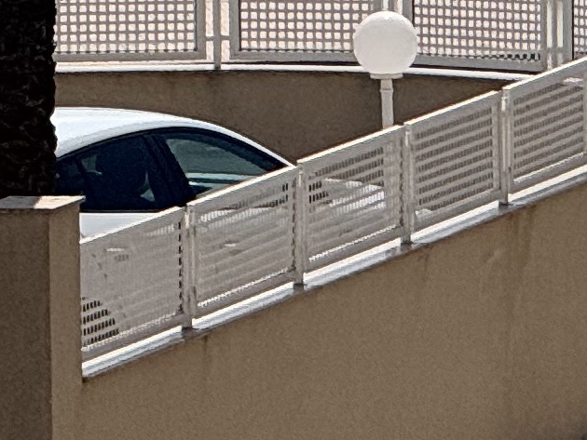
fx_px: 13028
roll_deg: +0.8
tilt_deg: -3.0
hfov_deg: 2.6
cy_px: -620
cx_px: 1165
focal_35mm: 768
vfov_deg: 1.9
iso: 50
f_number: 2.8
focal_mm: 15.66
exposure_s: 1/4651
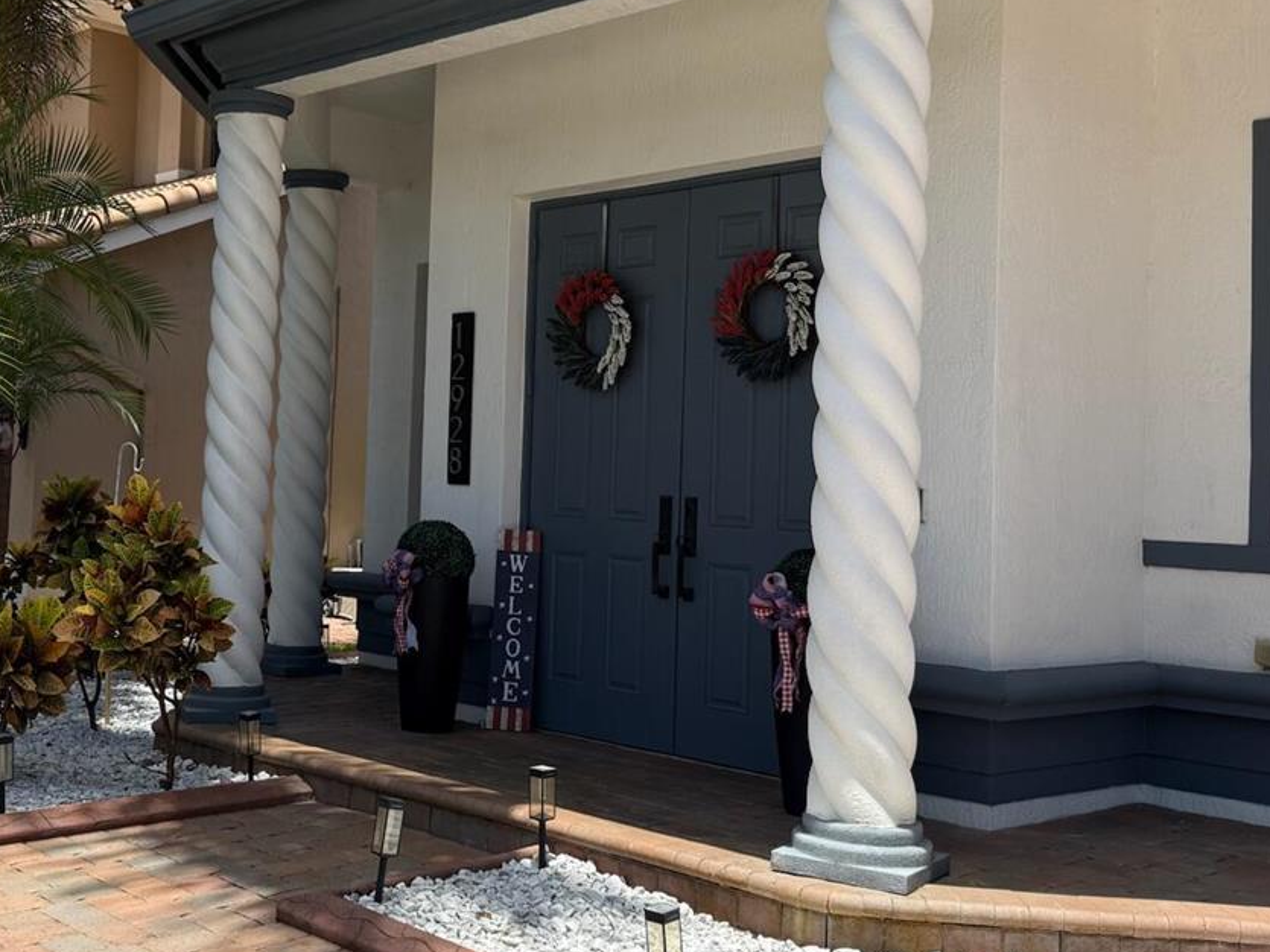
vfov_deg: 31.4
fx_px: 1687
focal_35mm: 46
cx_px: 402
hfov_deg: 40.6
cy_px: 377
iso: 100
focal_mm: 6.76
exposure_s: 1/3759
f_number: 1.78
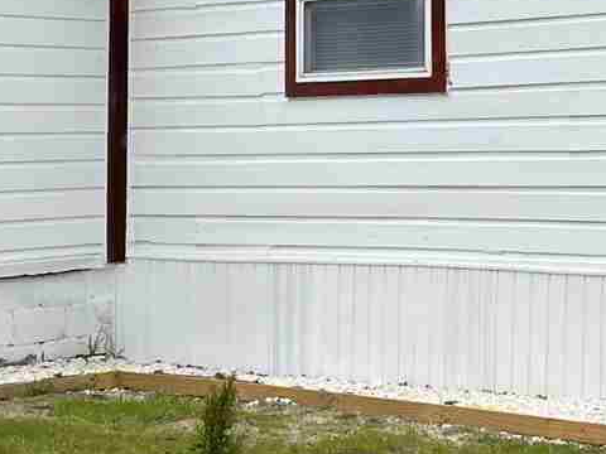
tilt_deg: +2.1
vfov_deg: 13.3
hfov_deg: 17.7
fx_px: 1943
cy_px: 82
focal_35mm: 111
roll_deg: +0.2
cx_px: 297
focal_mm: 5.1
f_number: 1.6
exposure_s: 1/1536
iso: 50
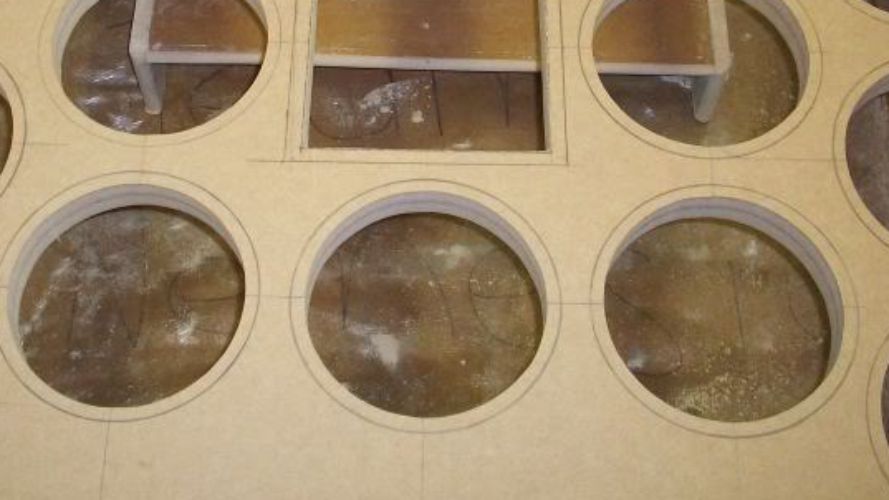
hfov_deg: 34.9
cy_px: 50
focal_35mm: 60
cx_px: 391
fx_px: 1414
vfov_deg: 19.7
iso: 200
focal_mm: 6.2
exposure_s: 1/64
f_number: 2.8
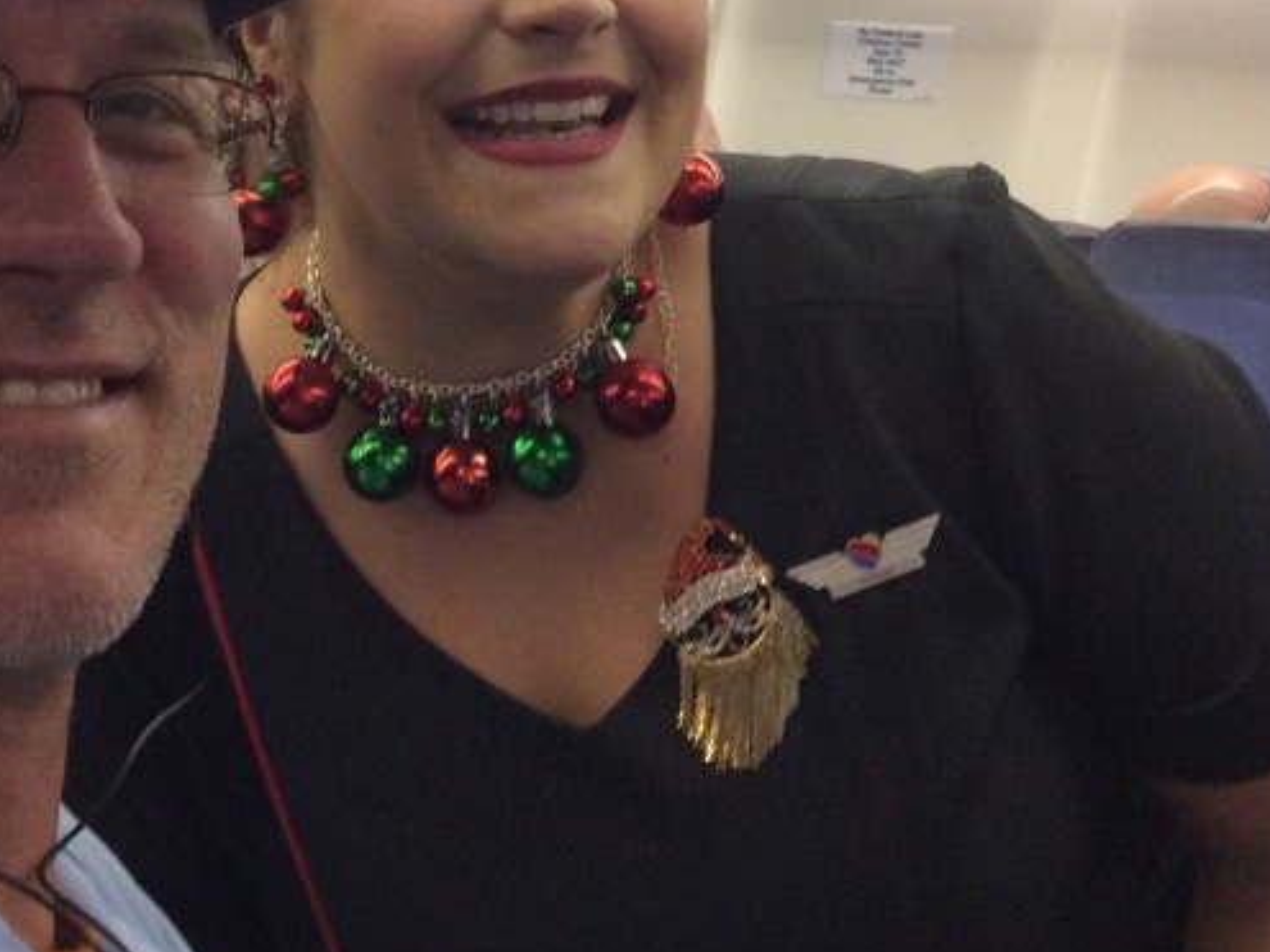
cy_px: 38
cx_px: 269
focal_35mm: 60
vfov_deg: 23.5
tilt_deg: +1.3
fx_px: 2201
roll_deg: -2.1
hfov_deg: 31.4
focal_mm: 4.15
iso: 320
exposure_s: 1/30
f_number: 2.2
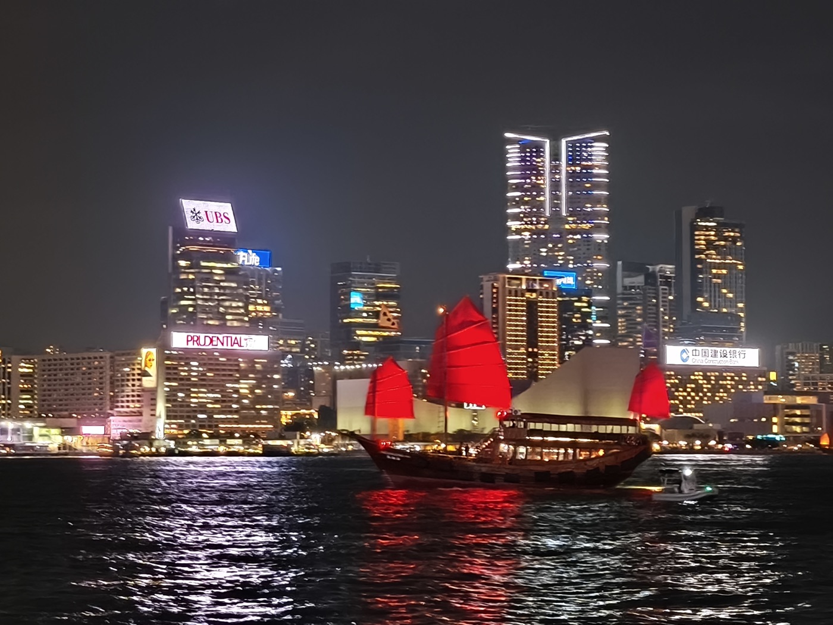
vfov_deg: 14.8
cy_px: 312
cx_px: 416
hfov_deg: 19.6
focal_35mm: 100
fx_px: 2406
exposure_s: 1/20
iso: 4000
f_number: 1.9
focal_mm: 7.1
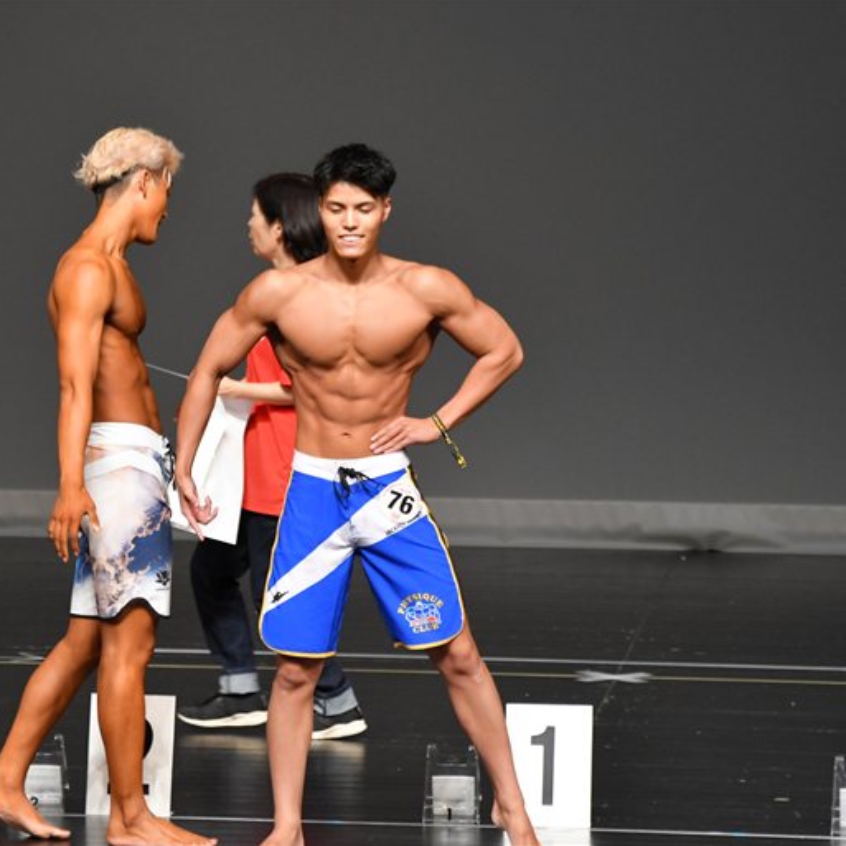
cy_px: 422
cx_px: 219
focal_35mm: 404
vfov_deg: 4.3
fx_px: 11171
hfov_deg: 4.3
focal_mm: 210
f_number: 5.6
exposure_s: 1/400
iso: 2500
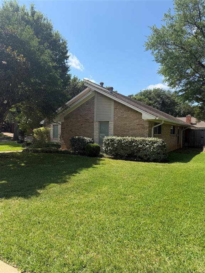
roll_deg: -1.3
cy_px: 136
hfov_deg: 56.8
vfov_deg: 71.6
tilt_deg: -1.5
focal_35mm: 24
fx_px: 190
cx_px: 102
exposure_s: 1/3279
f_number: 1.78
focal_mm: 6.76
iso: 80
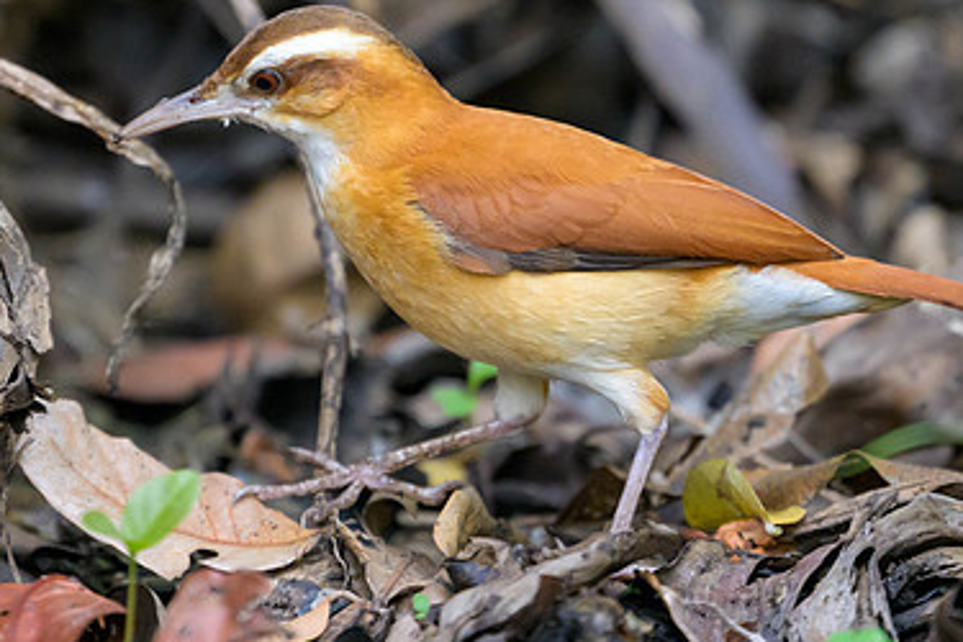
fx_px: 37501
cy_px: 69
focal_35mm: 1402
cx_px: 281
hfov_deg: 1.5
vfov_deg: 1.0
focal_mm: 560
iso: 3600
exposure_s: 1/1000
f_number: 4
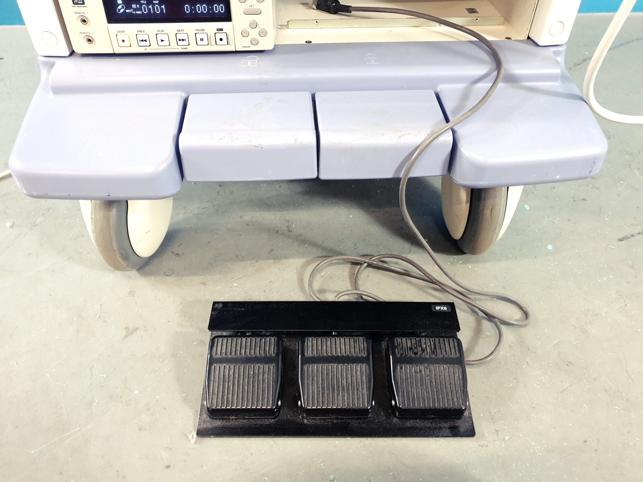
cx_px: 322
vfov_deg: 53.1
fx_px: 483
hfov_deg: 67.3
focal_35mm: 26
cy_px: 241
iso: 320
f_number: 1.5
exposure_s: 1/33
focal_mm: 4.3
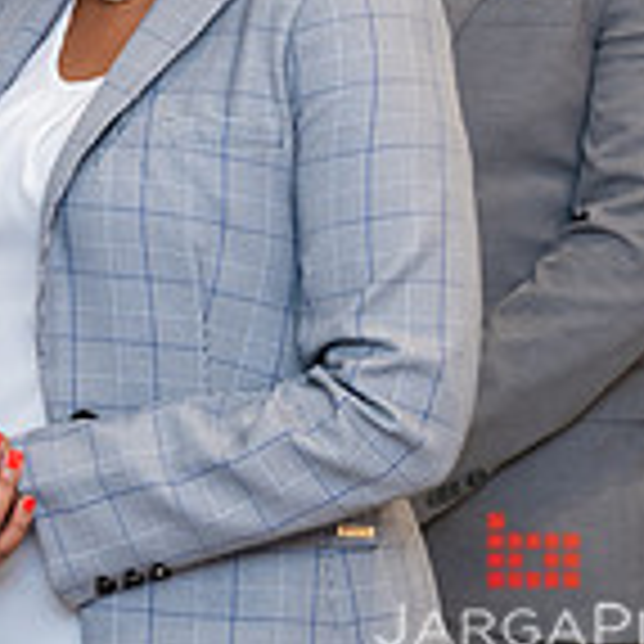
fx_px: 6420
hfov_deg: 5.7
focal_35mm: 305
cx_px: -500
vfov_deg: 5.7
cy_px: -122
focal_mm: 88
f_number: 3.2
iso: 400
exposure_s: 1/160
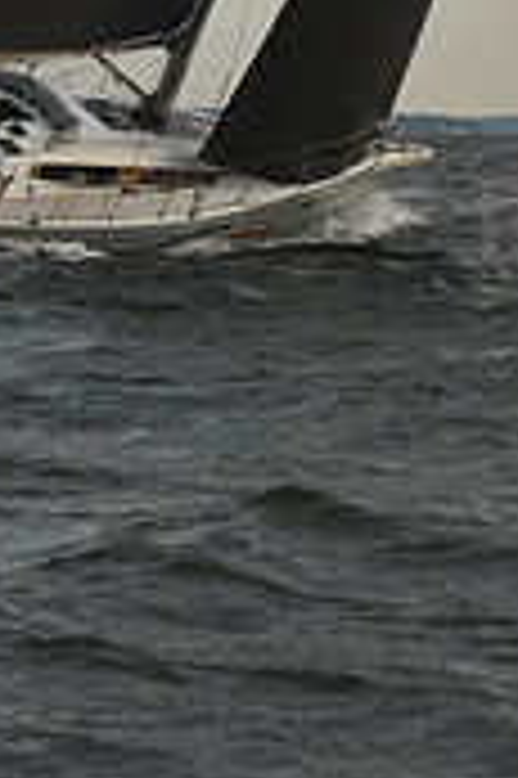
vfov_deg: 8.5
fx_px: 5082
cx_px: 236
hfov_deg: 5.8
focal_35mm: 235
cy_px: -472
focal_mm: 70
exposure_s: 1/1000
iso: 250
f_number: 5.6
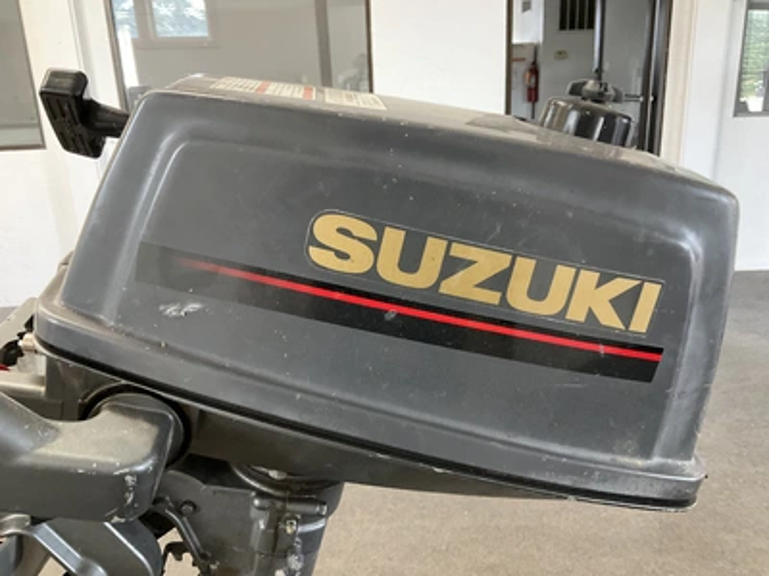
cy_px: 288
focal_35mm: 29
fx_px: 644
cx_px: 384
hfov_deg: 61.7
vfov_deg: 48.2
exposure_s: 1/40
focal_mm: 3
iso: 320
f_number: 1.8
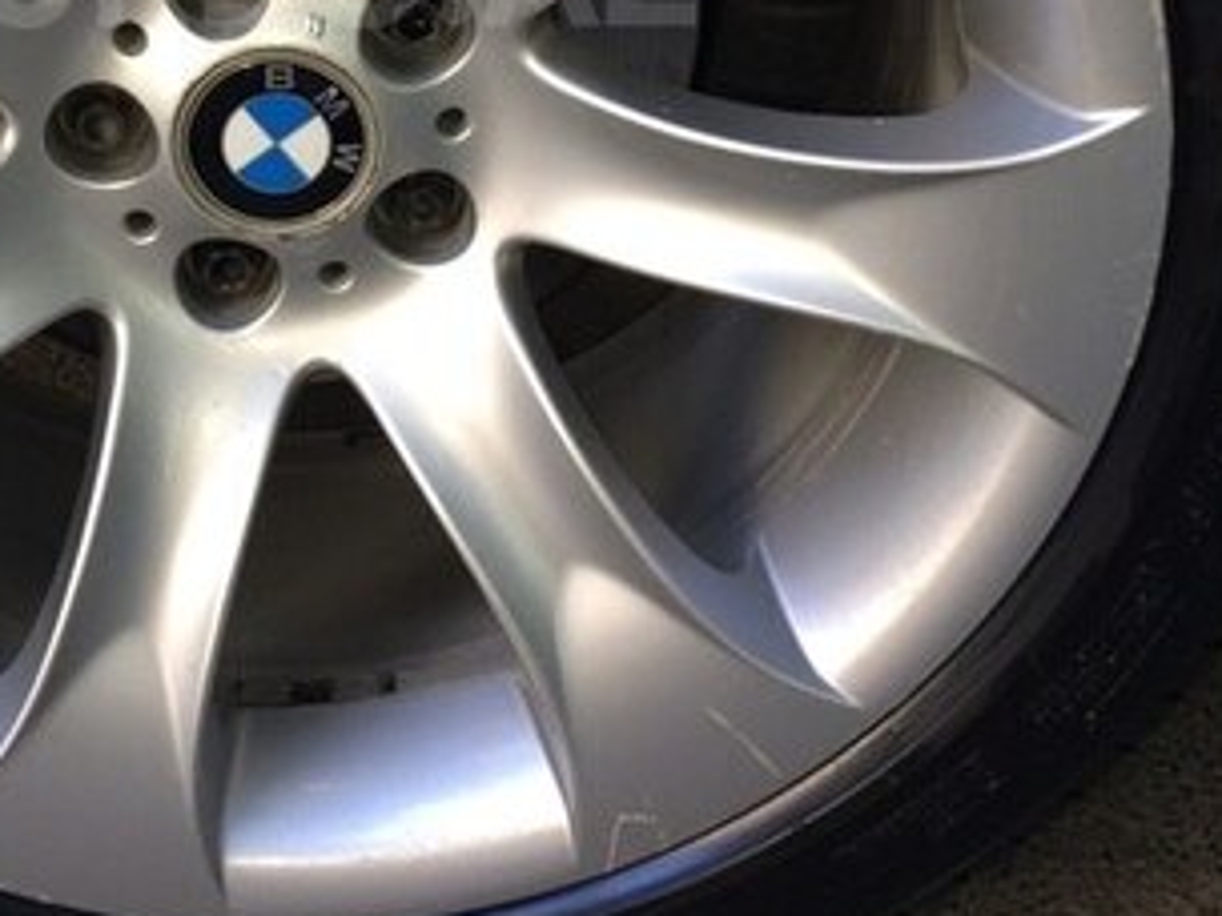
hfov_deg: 30.2
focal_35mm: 63
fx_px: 2224
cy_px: -34
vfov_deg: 22.3
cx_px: 285
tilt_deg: -23.6
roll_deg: -2.3
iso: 40
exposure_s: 1/50
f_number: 2.2
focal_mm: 4.15
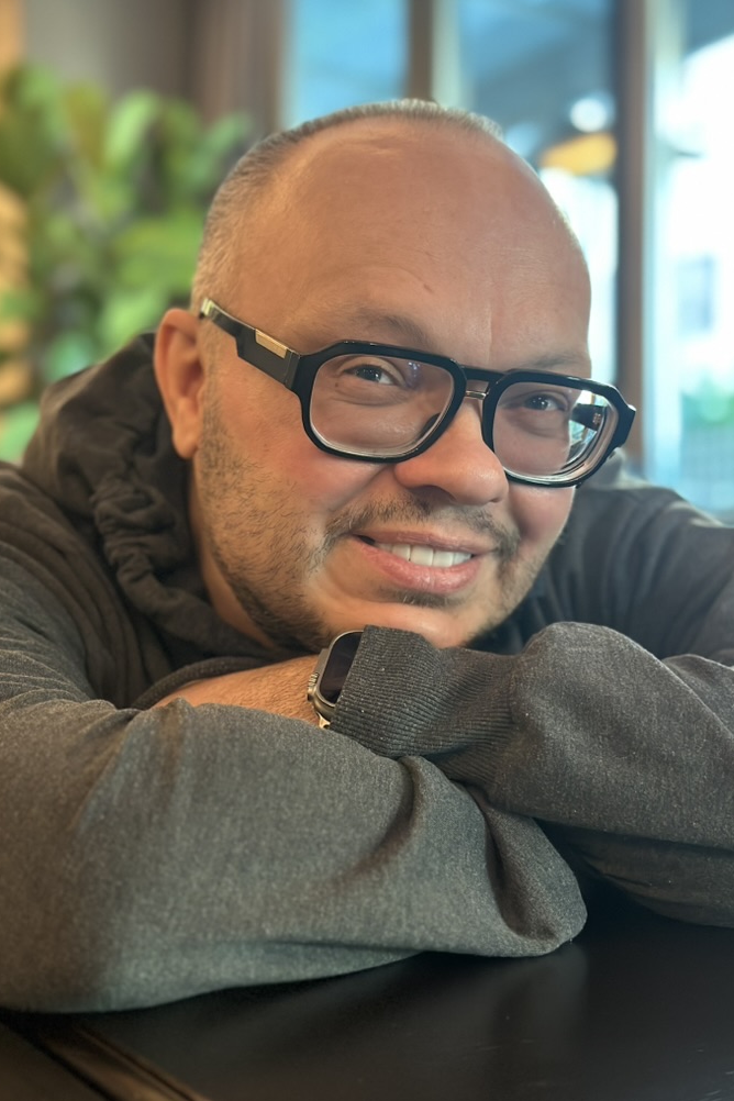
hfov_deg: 26.5
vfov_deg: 38.9
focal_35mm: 51
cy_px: 545
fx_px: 1560
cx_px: 362
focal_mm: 6.86
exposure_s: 1/33
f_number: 1.78
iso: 640
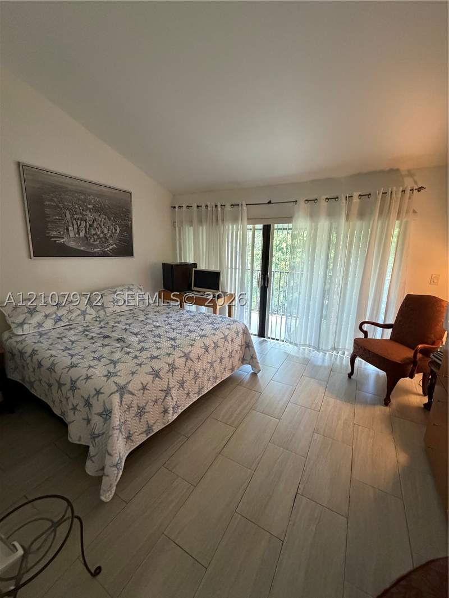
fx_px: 242
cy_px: 299
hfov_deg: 85.7
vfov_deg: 102.1
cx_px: 224
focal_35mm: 14
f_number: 2.2
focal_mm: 2.22
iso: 800
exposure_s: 1/60
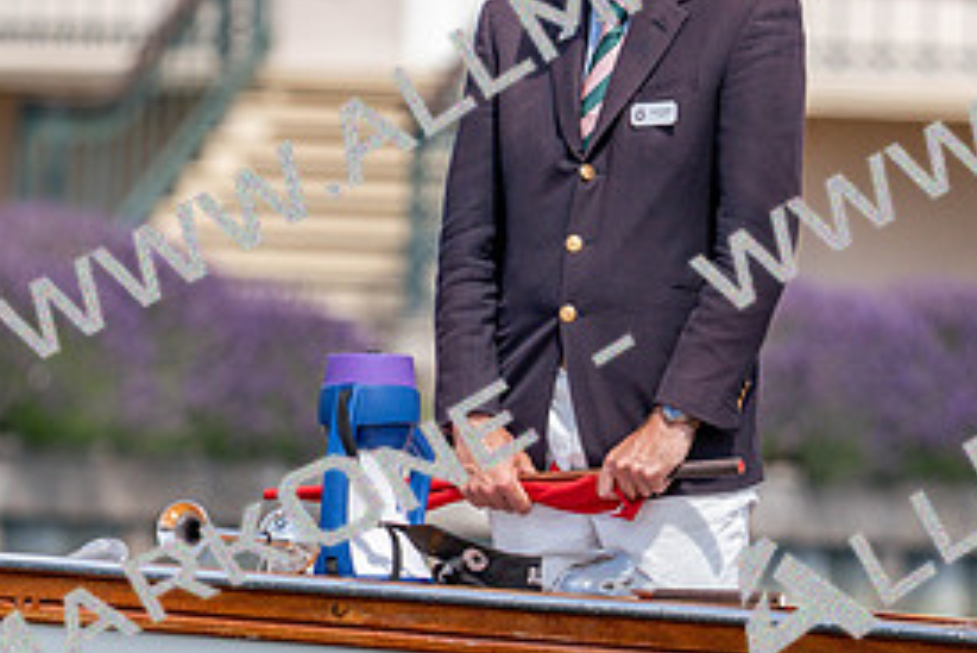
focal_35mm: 759
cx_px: 431
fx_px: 20608
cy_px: 369
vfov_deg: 1.8
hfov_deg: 2.7
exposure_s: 1/2000
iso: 320
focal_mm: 359
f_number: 6.3
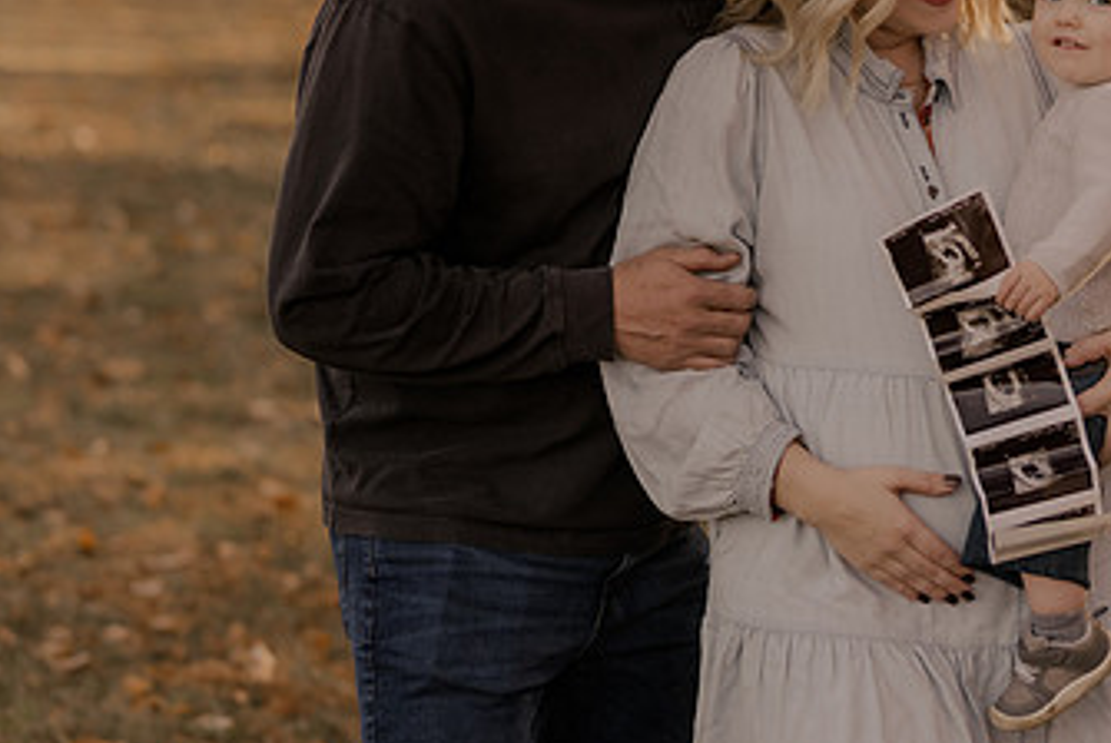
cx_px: 852
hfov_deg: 13.9
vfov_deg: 9.3
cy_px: 240
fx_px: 4540
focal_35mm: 147
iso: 200
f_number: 2.8
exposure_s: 1/400
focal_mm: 85
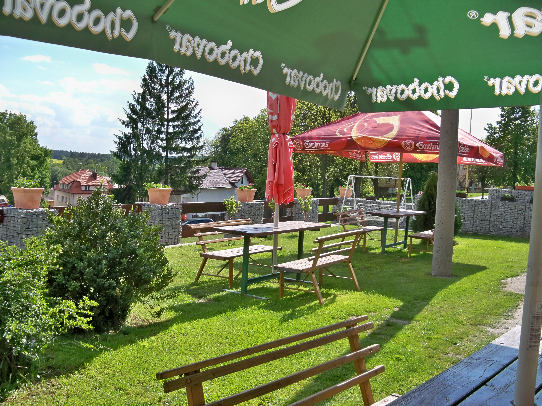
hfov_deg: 52.6
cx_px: 271
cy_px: 203
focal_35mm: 35
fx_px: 548
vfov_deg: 40.7
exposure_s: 1/500
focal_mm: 6.2
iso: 64
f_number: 3.5
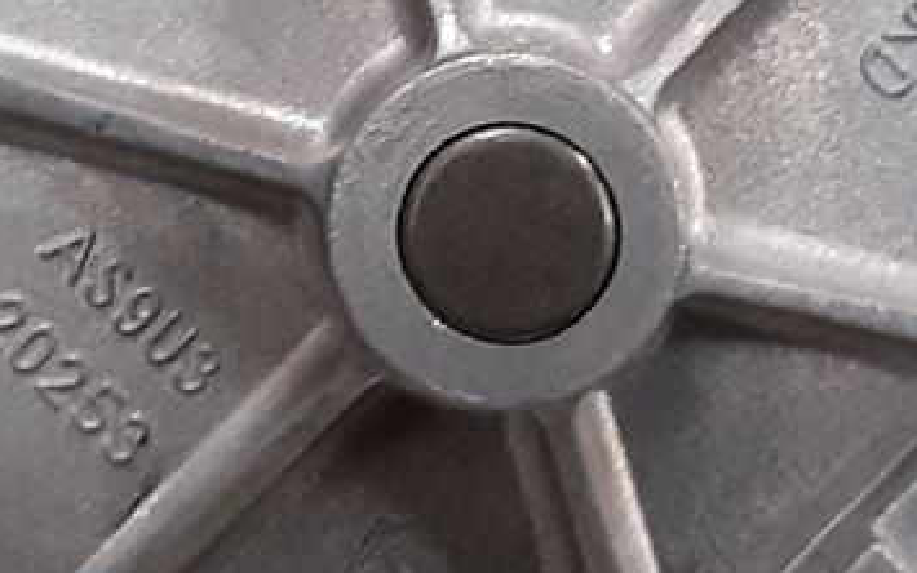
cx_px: 323
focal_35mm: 159
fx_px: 3974
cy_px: 225
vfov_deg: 8.3
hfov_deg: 13.1
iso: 200
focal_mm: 3.93
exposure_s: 1/50
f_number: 1.7
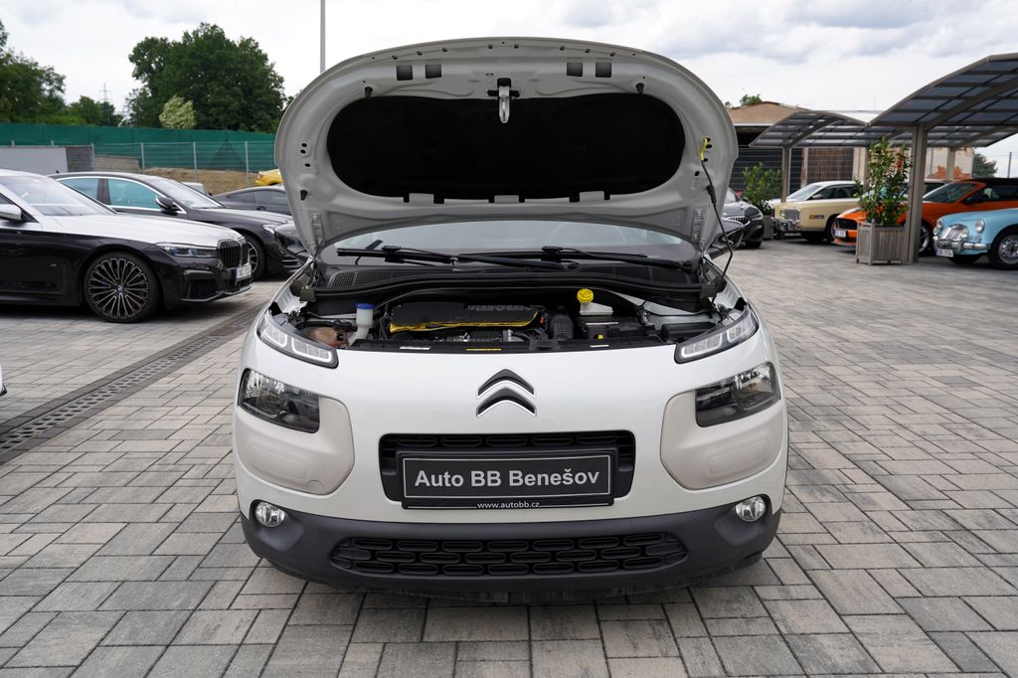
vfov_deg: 43.6
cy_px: 339
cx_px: 509
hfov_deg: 61.9
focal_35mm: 30
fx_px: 848
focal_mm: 30
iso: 100
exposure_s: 1/160
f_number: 6.3
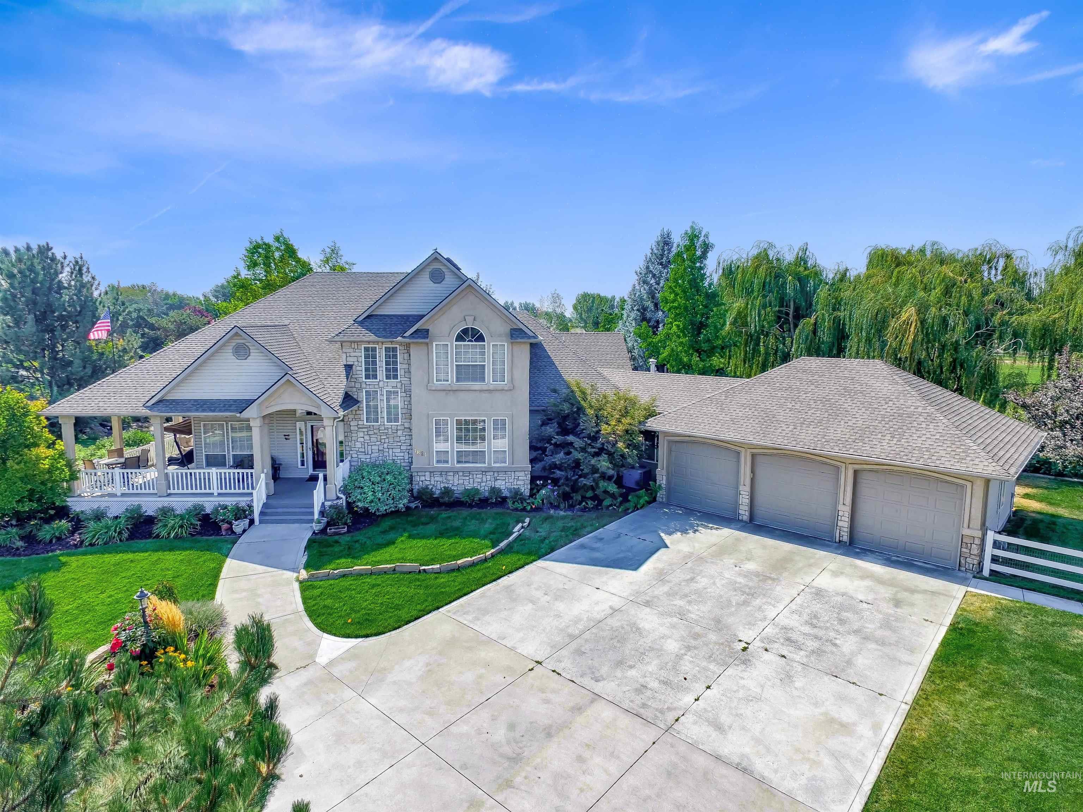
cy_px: 406
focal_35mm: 20
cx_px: 542
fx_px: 626
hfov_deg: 81.7
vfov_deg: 66.0
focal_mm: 3.61
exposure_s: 1/170
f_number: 2.8
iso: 100
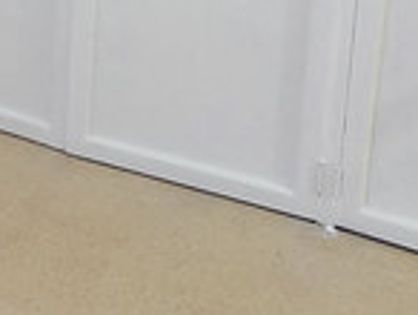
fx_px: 1161
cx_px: -200
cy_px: -149
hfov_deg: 18.2
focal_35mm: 96
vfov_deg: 14.5
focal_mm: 2.2
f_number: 1.9
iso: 500
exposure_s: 1/60
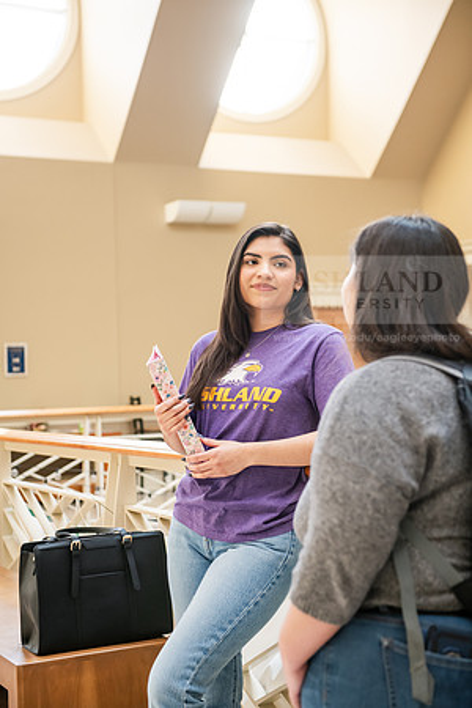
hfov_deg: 21.9
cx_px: 236
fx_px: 1219
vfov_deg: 32.4
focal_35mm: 62
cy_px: 354
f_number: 3.5
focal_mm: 62
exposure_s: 1/200
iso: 1250
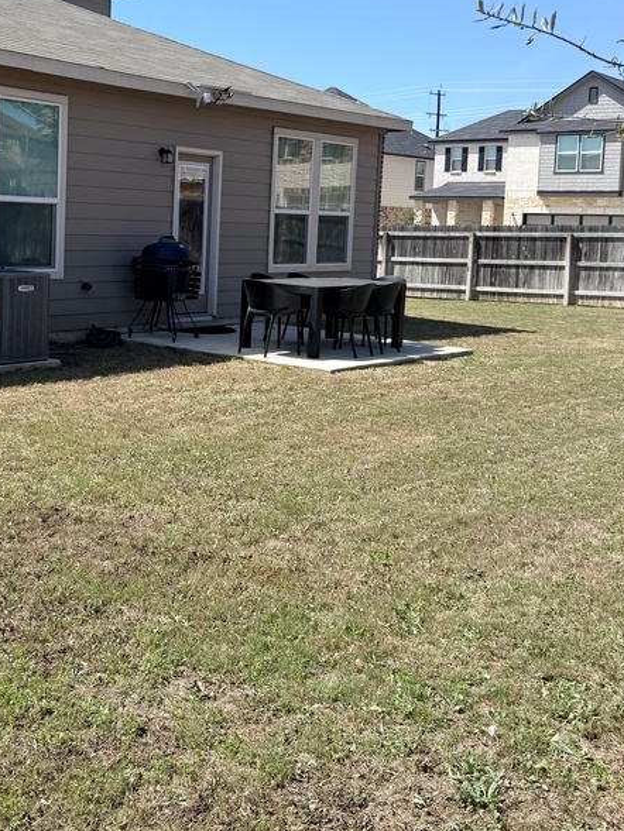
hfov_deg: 32.4
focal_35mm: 44
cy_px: 315
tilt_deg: -3.7
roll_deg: -1.3
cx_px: 174
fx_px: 1057
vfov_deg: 42.6
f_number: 1.78
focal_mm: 6.76
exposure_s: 1/3279
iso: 80
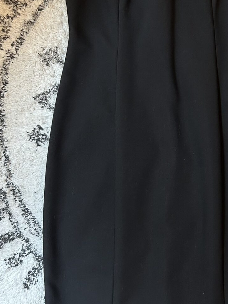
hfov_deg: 26.2
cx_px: 173
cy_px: 133
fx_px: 483
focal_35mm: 55
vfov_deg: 34.9
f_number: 1.5
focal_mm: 5.7
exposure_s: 1/60
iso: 250
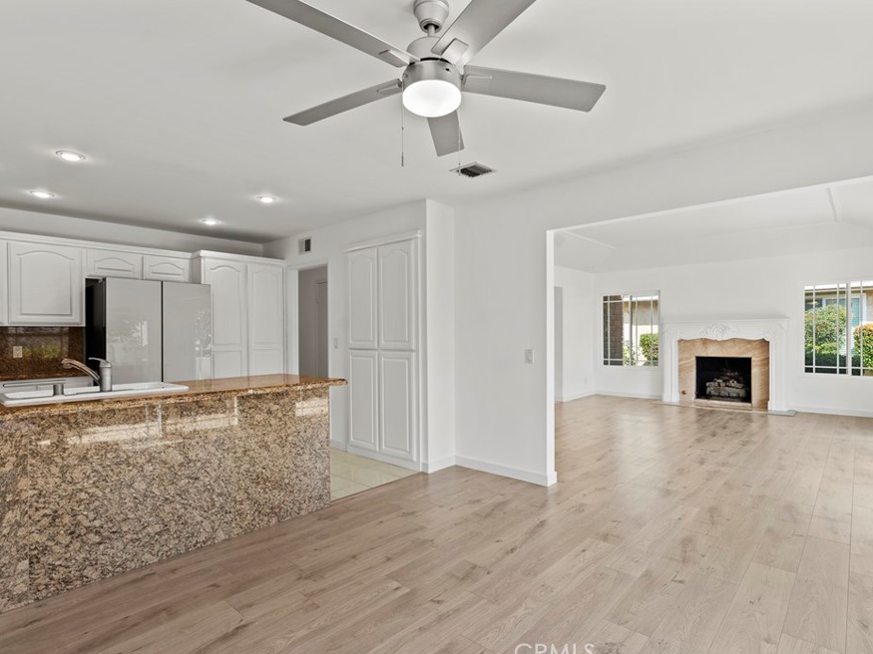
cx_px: 436
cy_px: 327
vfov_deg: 71.6
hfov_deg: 87.8
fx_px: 454
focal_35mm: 18
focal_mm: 16
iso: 160
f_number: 7.1
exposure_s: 1/8
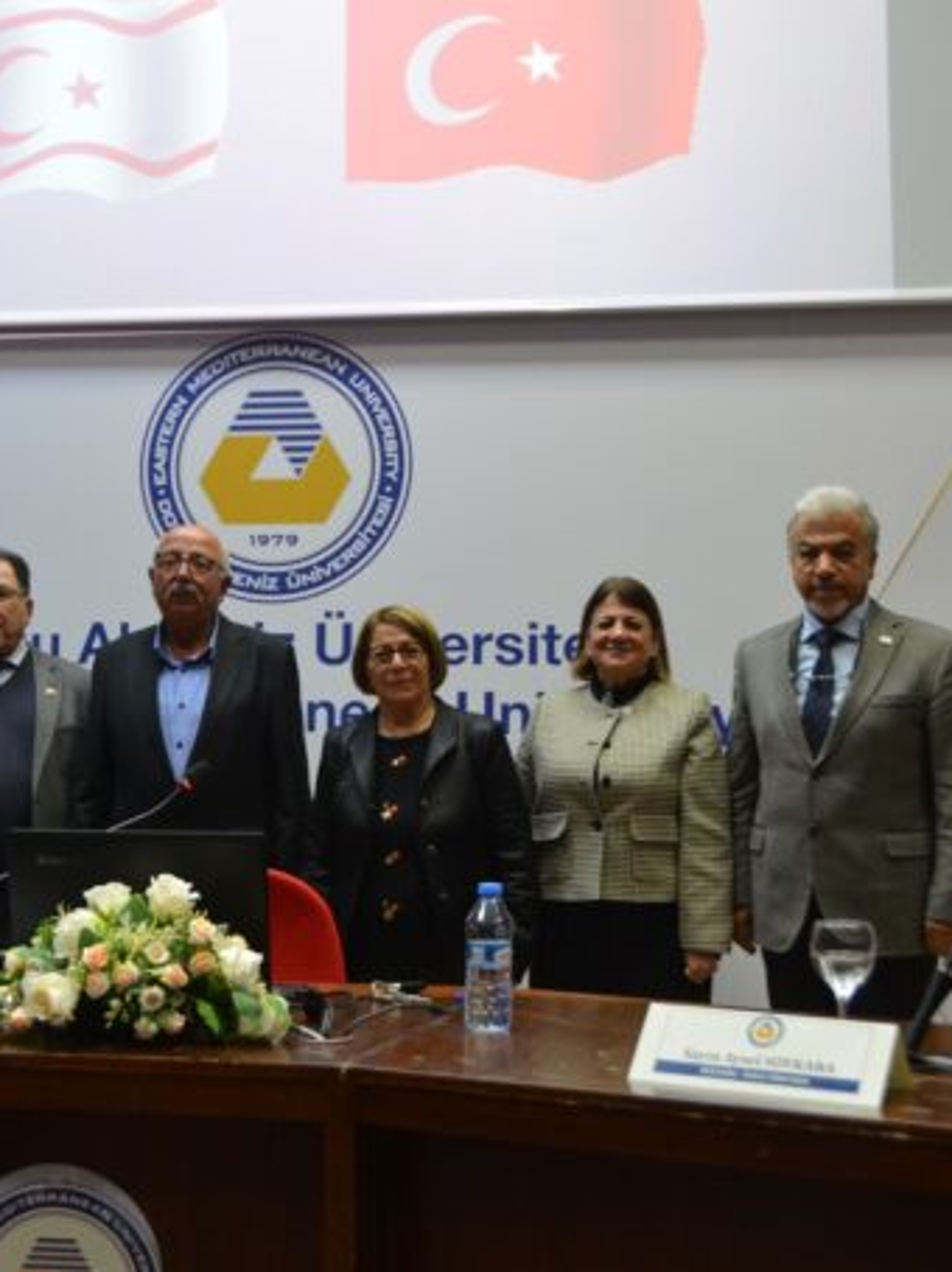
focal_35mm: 53
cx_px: 364
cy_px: 643
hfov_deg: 27.4
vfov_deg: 36.2
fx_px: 1945
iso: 800
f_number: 3.8
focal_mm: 24
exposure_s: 1/40
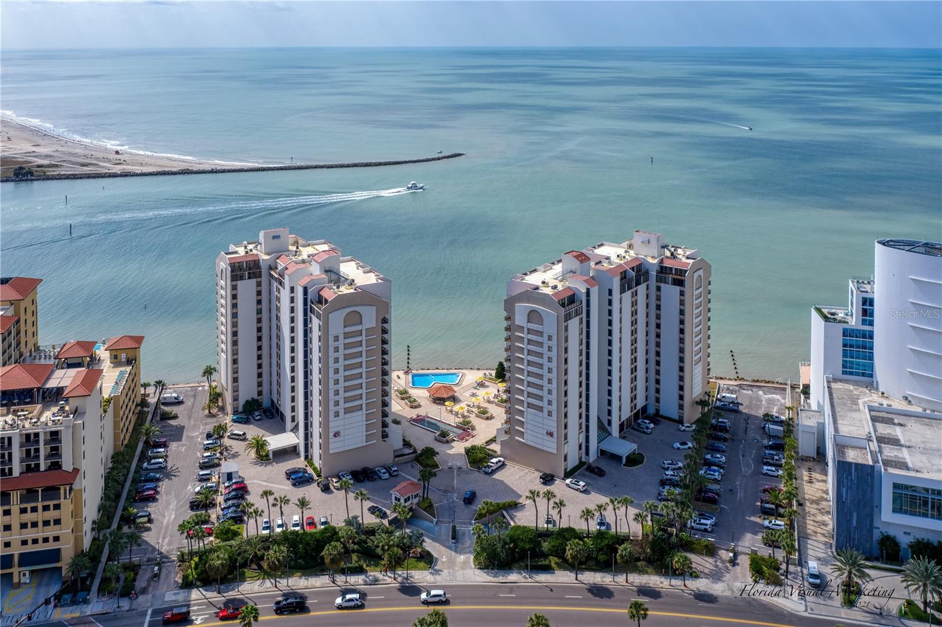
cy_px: 314
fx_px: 732
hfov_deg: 65.5
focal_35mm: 28
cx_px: 471
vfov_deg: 46.4
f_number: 4.5
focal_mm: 10.26
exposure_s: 1/1250
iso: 100
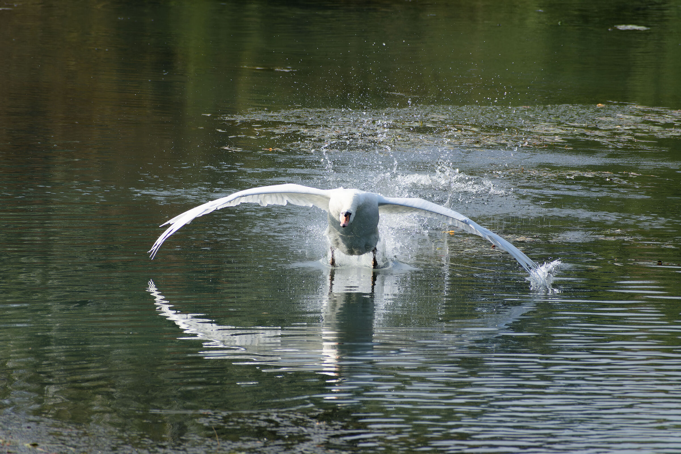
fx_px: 7093
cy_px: 227
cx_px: 340
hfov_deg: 5.5
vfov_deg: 3.7
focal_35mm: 375
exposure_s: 1/1600
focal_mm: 250
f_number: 8
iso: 800
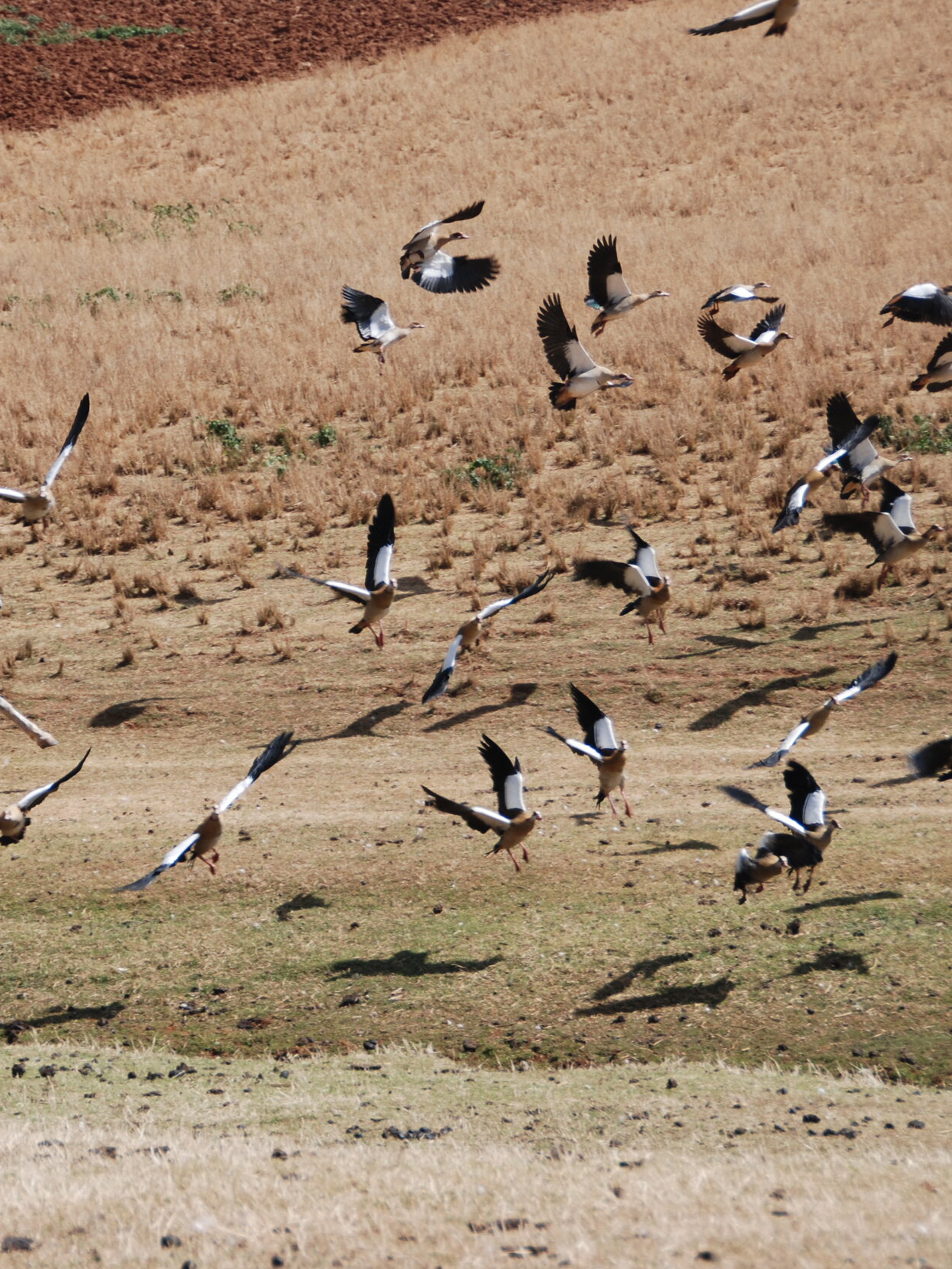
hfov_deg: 7.6
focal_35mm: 195
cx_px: 215
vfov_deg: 10.1
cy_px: 637
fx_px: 7149
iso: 125
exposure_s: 1/500
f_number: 5.6
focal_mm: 90
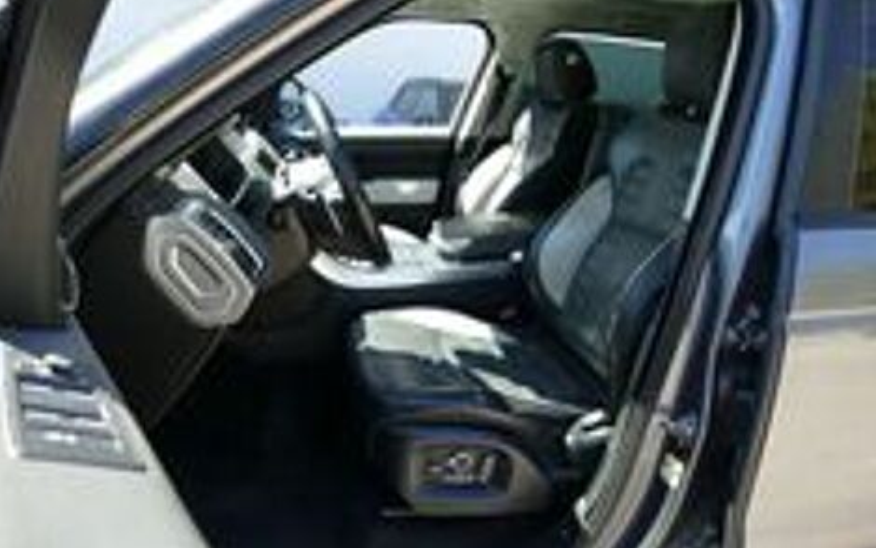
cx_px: 432
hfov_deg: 70.4
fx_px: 621
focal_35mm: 26
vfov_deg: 47.6
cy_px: 254
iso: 125
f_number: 2.8
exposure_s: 1/250
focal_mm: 9.12
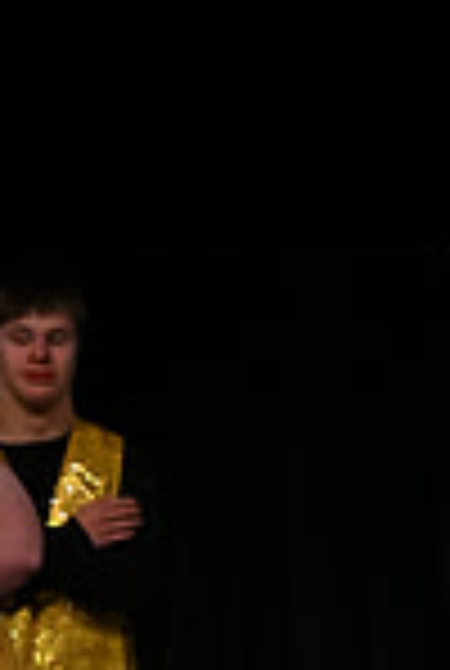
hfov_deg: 2.9
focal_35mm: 466
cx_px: 1224
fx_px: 8697
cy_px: 654
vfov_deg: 4.4
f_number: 4
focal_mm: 120
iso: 6400
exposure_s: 1/1000
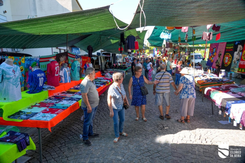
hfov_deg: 73.8
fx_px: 163
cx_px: 122
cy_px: 82
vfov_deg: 53.1
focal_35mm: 24
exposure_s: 1/1600
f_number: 4
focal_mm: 24
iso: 1000
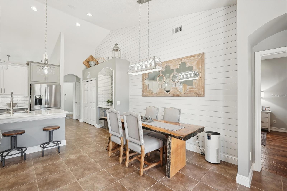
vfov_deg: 73.7
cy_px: 96
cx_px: 144
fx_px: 128
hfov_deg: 96.7
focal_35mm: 16
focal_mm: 16
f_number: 8
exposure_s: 1/20
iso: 400
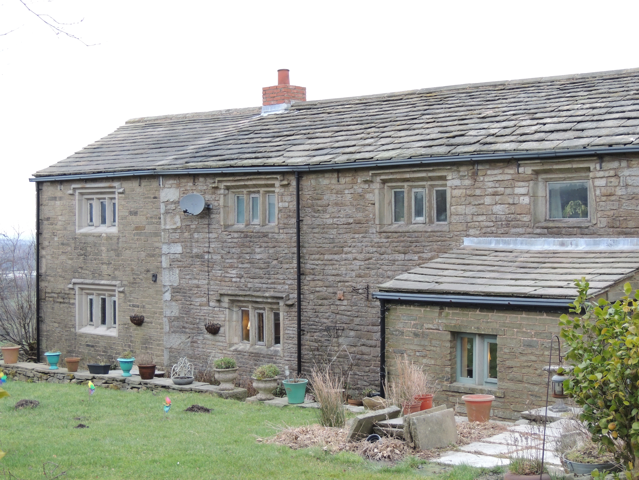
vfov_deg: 24.4
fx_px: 1108
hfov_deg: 32.2
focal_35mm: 60
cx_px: 320
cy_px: 240
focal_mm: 10.7
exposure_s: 1/50
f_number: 3.7
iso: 400
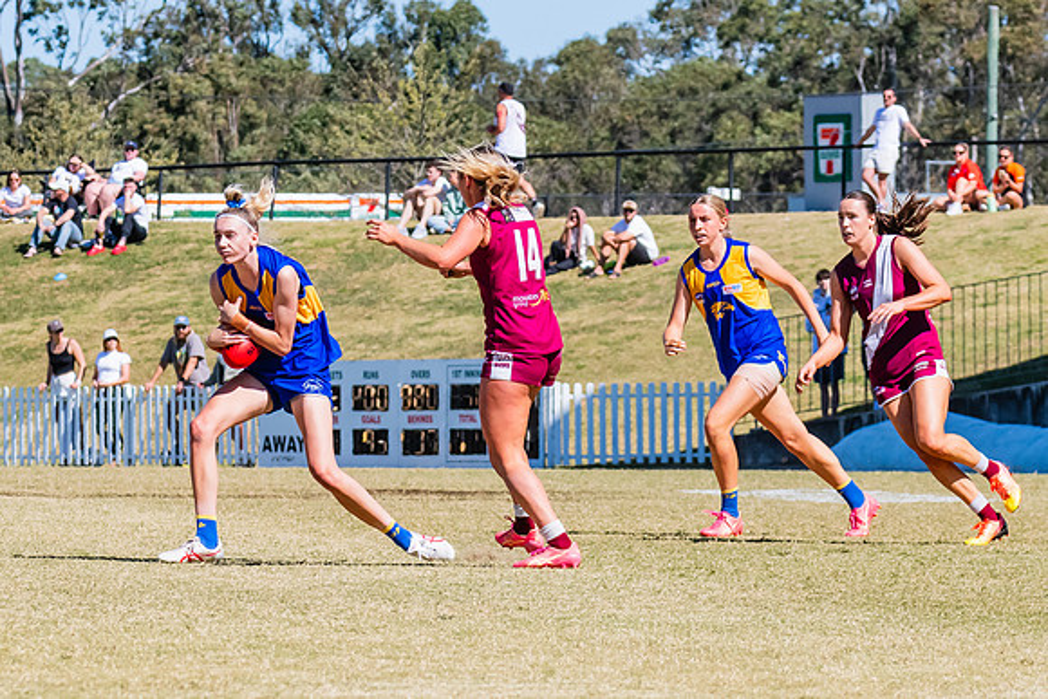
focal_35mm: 356
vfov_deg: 3.9
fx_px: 10374
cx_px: 509
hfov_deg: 5.8
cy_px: 369
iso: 800
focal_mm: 170
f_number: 10
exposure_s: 1/1600
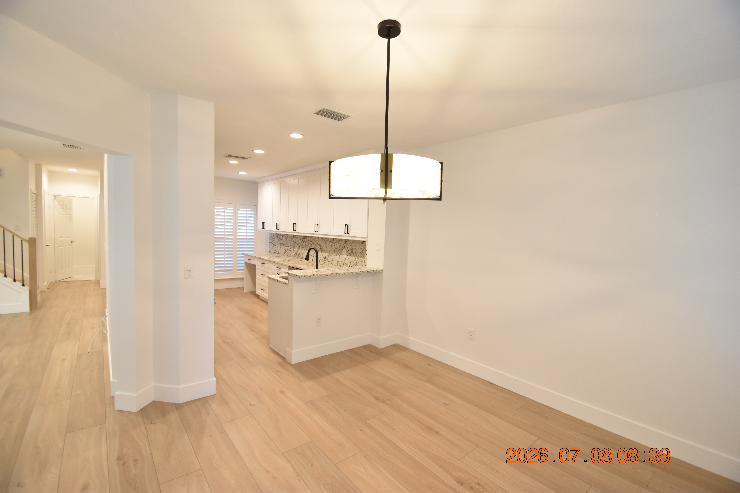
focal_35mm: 15
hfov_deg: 100.4
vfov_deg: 77.3
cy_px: 246
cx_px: 370
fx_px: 308
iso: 800
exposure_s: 1/45
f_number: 3.5
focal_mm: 10
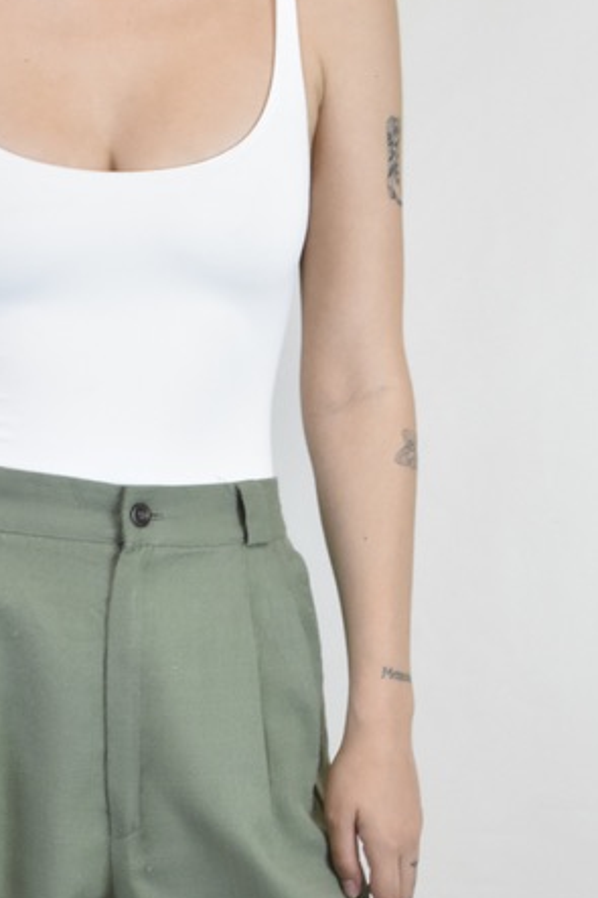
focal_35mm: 103
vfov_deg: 19.2
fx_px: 2568
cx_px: 109
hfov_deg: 13.2
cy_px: 941
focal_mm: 28
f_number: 18
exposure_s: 1/30
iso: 1600
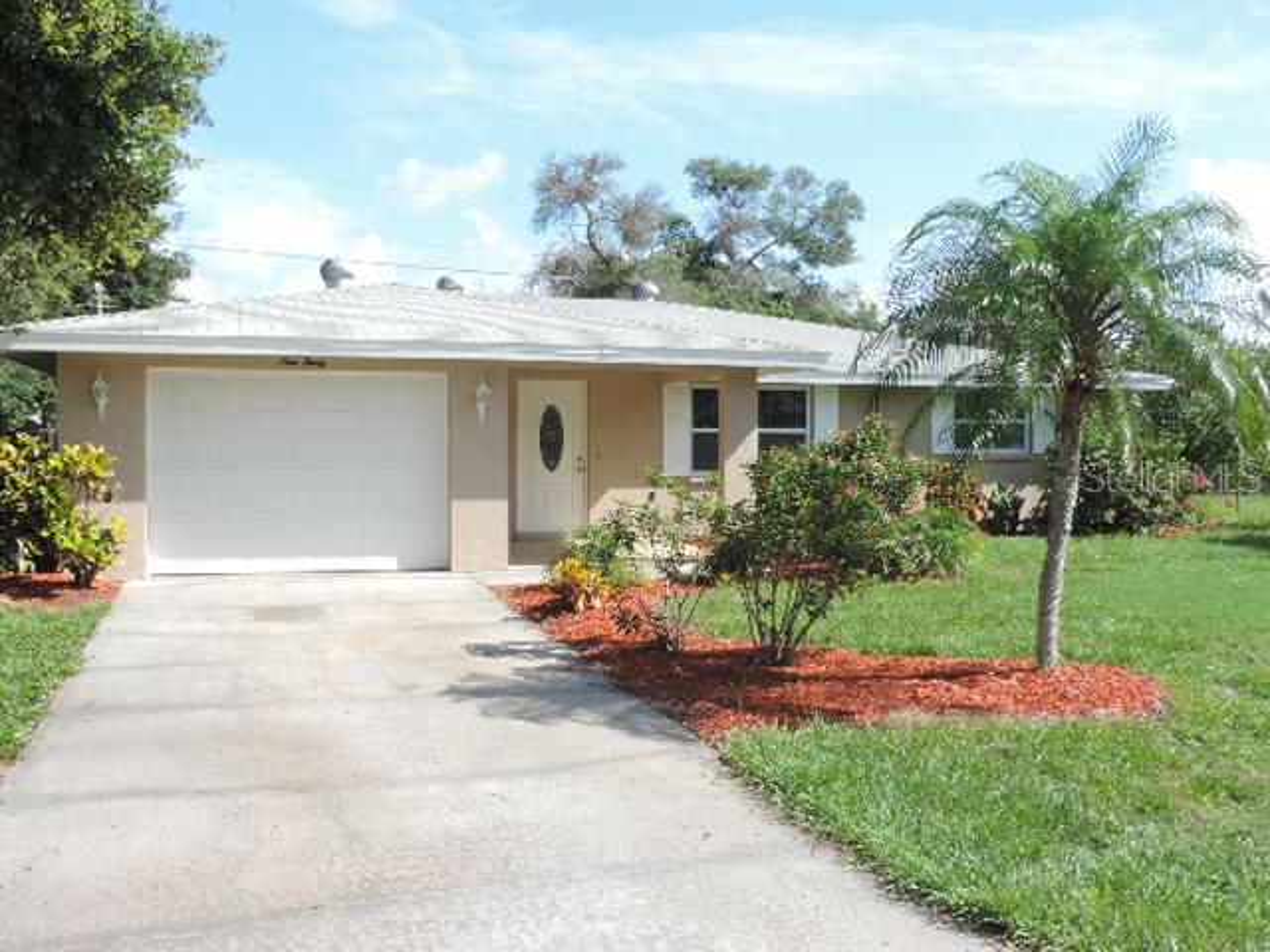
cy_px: 476
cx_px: 635
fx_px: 1284
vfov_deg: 40.7
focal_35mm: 35
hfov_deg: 52.6
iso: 80
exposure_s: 1/80
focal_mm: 6.2
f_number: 8.1
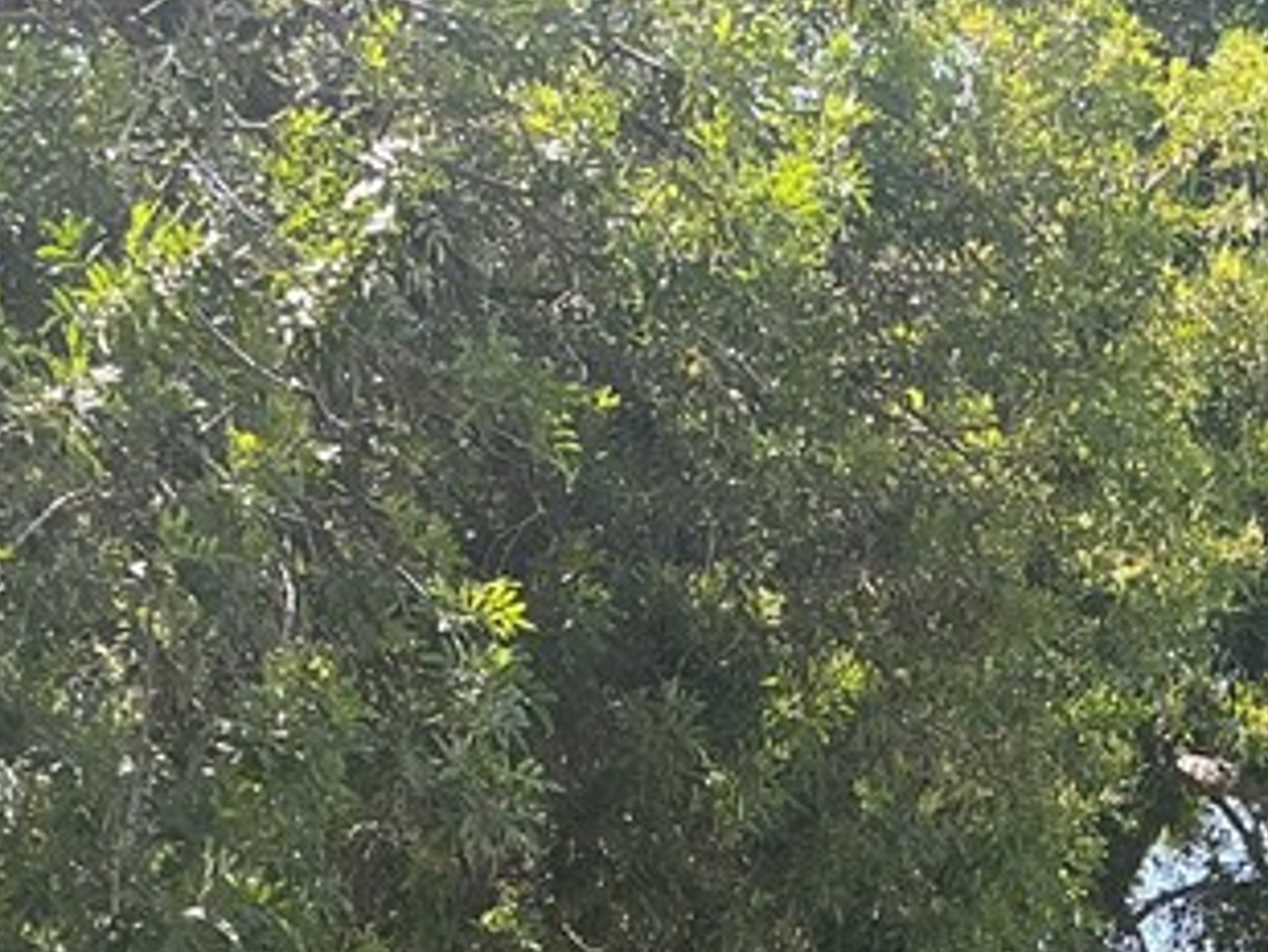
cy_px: 1461
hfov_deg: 20.4
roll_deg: -1.3
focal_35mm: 96
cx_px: 817
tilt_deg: +0.2
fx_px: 3518
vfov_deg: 14.3
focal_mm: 3
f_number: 1.8
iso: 25
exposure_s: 1/362
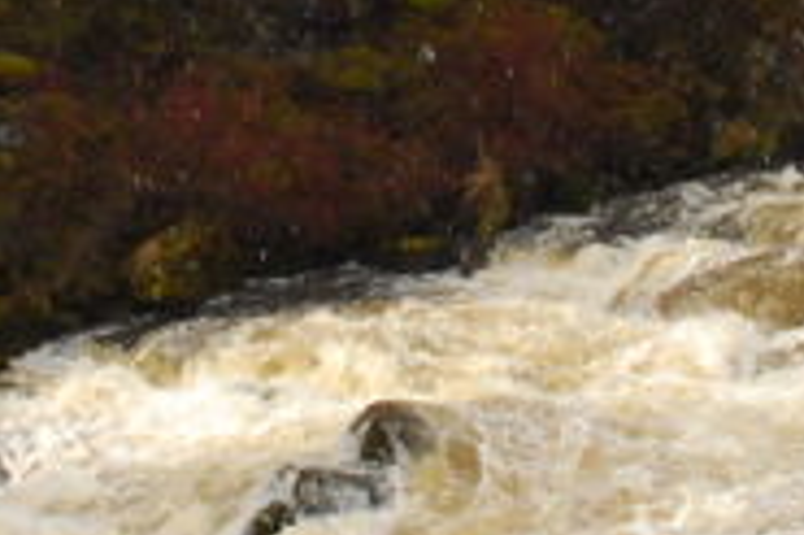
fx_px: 2611
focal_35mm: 117
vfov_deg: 11.7
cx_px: 478
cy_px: 172
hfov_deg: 17.5
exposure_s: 1/160
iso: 200
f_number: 8
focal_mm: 18
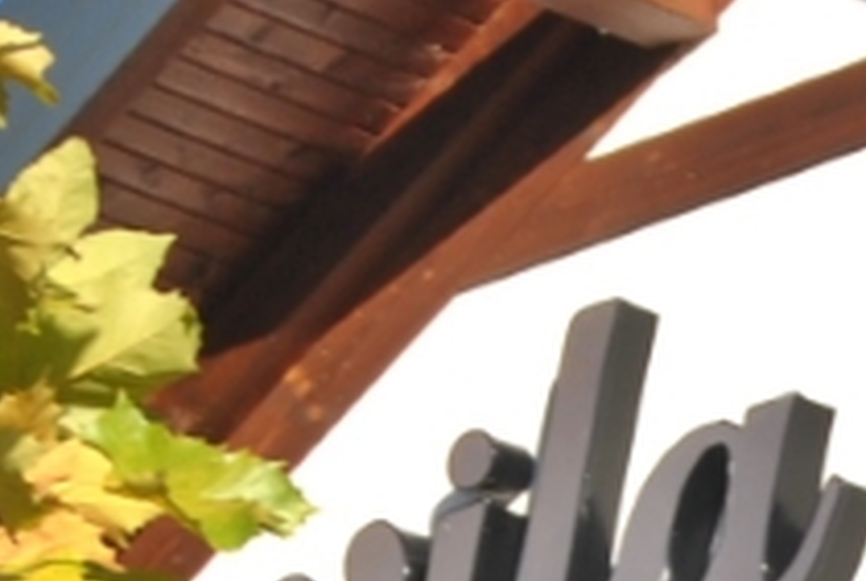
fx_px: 12752
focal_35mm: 529
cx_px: 951
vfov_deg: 2.6
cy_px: 1018
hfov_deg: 3.9
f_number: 6.3
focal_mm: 46
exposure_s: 1/160
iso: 100
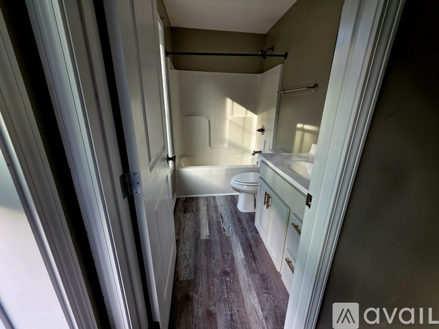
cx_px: 220
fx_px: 165
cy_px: 164
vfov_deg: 89.9
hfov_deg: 106.2
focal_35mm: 13
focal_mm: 2.2
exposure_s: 1/120
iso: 40
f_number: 1.9
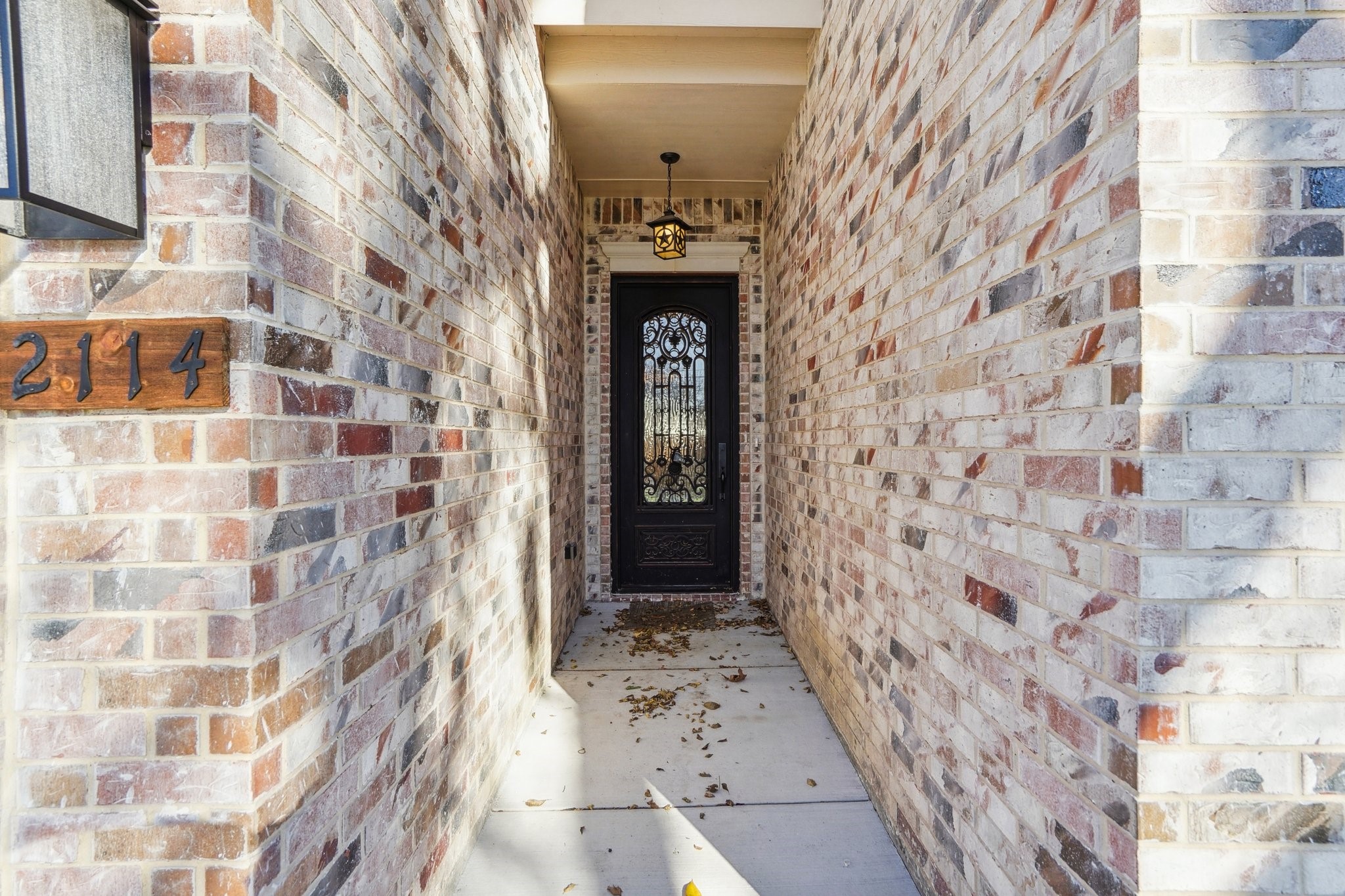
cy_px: 448
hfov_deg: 96.7
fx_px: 598
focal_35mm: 16
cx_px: 672
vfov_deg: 73.7
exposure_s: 1/320
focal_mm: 16
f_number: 8
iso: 320
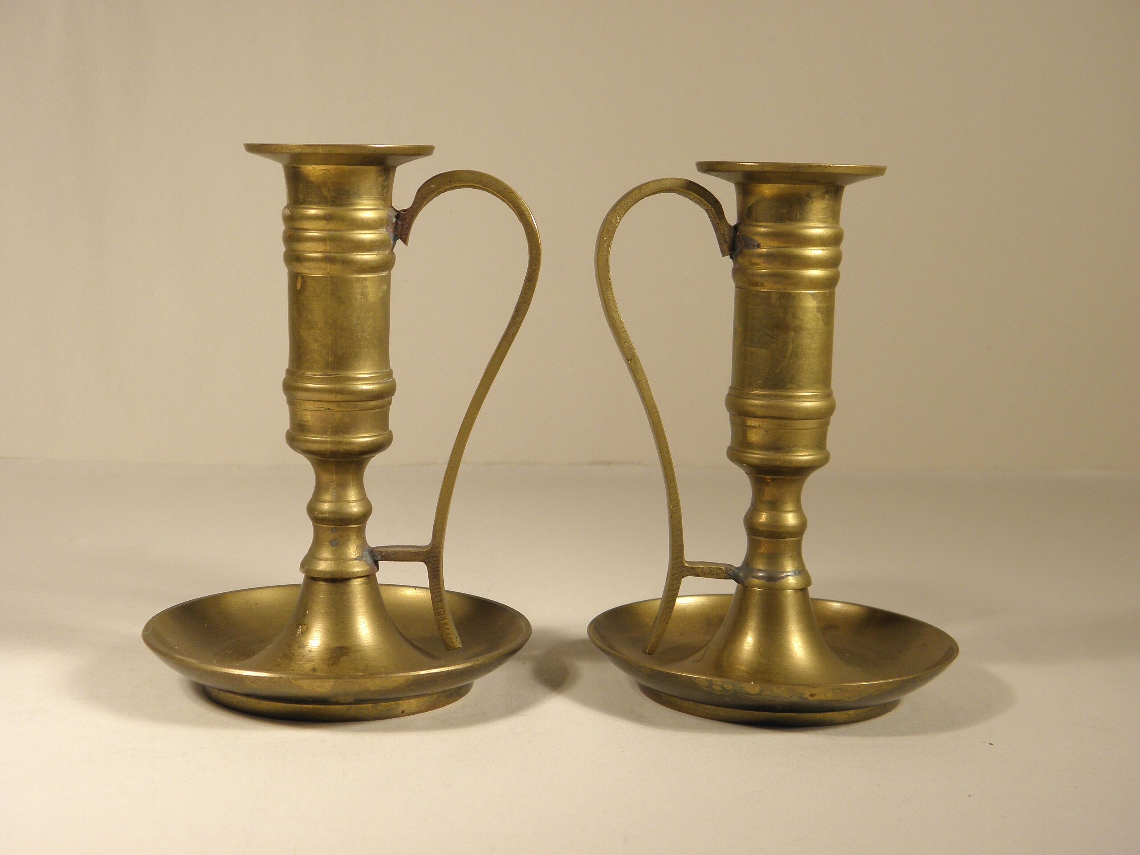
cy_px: 428
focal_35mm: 54
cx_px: 570
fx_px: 1778
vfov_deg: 27.0
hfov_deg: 35.5
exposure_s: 1/50
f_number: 4.1
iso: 100
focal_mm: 9.7
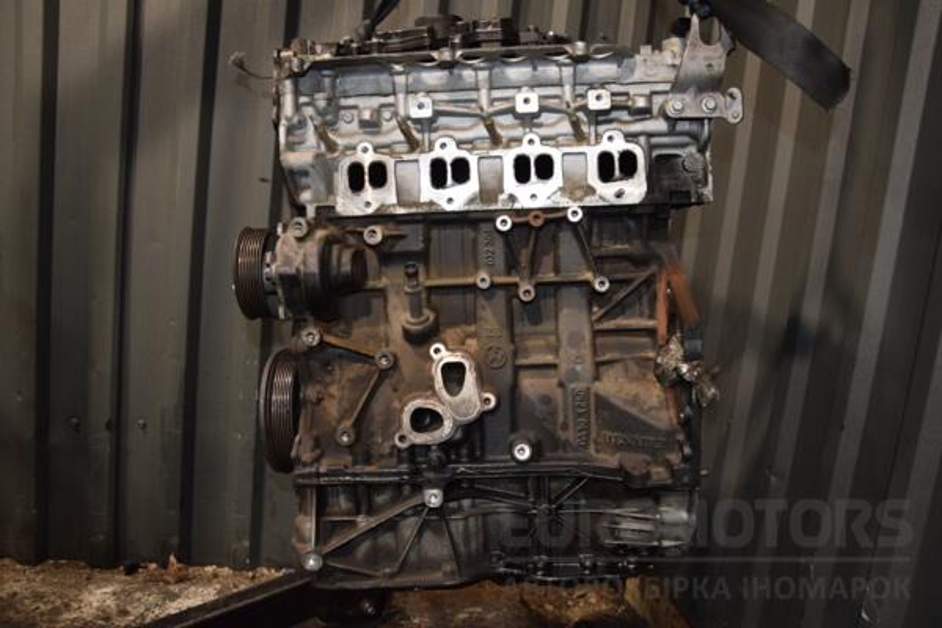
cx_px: 471
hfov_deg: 67.4
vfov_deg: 47.9
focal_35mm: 27
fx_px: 706
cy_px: 314
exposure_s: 1/60
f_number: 5
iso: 800
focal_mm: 18
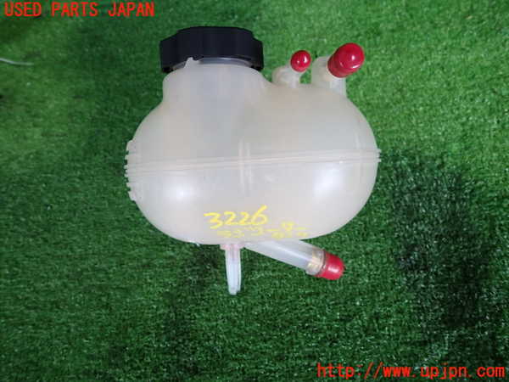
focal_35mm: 25
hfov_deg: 69.4
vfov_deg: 54.9
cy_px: 191
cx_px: 254
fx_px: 368
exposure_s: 1/30
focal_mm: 4.5
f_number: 2
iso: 200
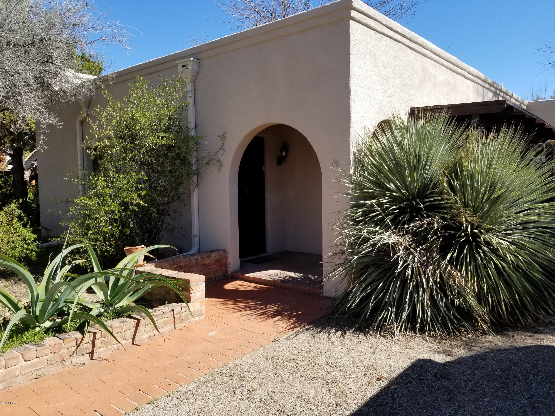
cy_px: 208
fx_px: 417
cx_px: 278
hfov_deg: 67.3
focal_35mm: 26
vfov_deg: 53.1
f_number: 1.7
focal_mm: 4.25
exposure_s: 1/1544
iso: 50
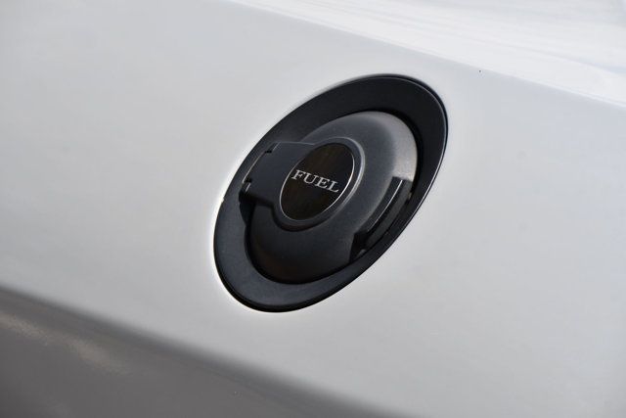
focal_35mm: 202
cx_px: 313
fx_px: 3513
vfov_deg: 6.8
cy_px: 209
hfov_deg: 10.2
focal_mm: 135
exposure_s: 1/250
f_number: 8
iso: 125
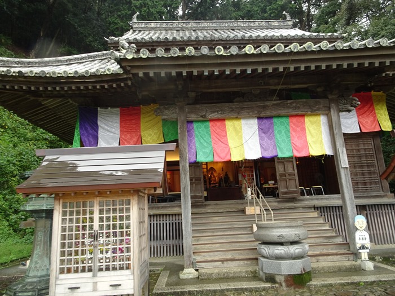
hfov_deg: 71.6
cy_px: 148
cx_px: 198
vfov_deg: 56.8
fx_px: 274
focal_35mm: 24
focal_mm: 4.1
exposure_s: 1/30
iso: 80
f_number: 3.5
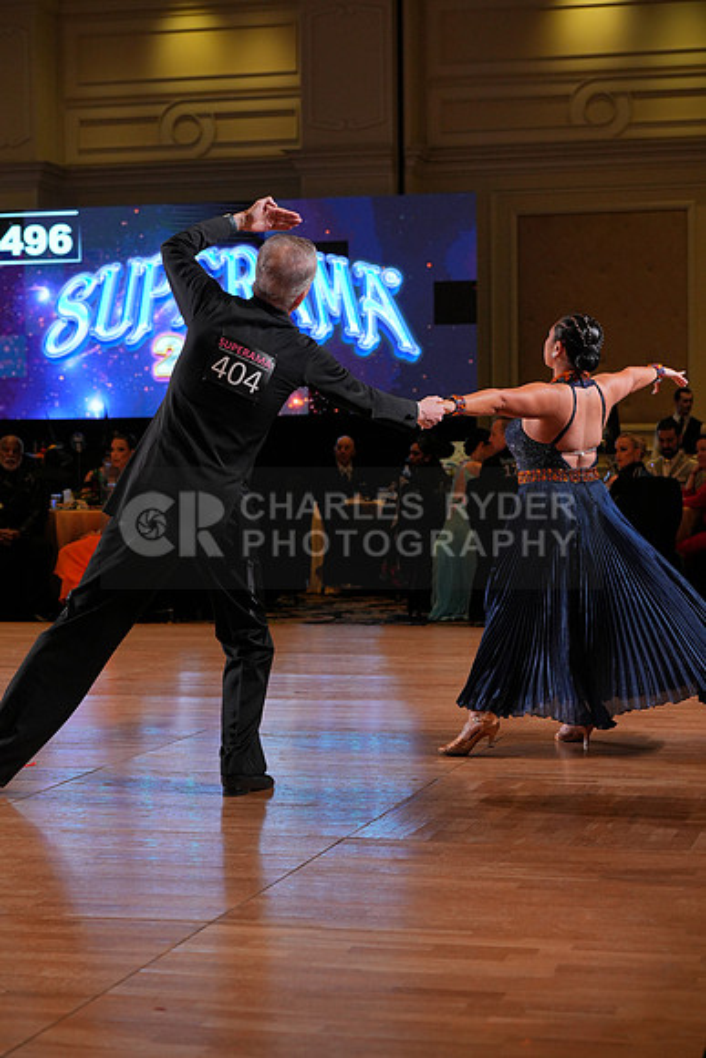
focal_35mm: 70
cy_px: 529
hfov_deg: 19.5
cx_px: 353
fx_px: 2058
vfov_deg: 28.8
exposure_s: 1/400
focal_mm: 70
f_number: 5
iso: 1250
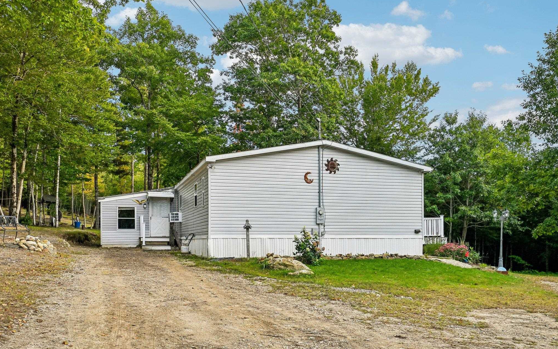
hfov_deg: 61.2
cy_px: 168
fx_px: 471
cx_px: 277
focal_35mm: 31
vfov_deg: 40.6
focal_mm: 30
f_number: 8
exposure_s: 1/200
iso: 400
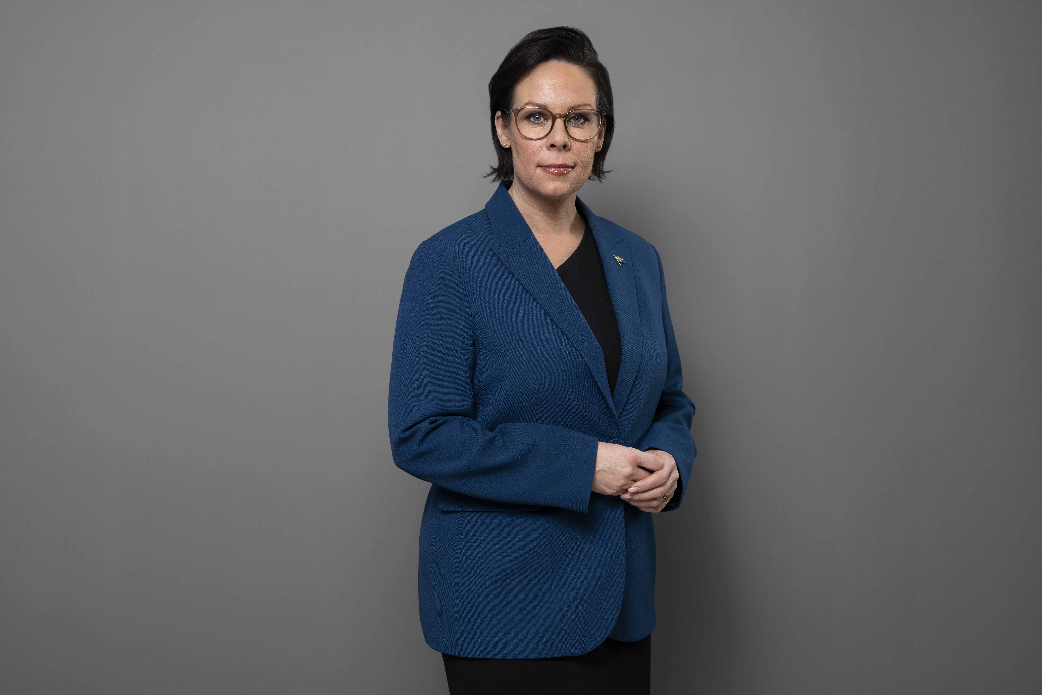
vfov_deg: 27.0
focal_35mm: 50
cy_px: 348
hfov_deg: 39.6
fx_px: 1447
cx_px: 521
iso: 200
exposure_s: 1/200
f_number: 3.5
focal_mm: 50
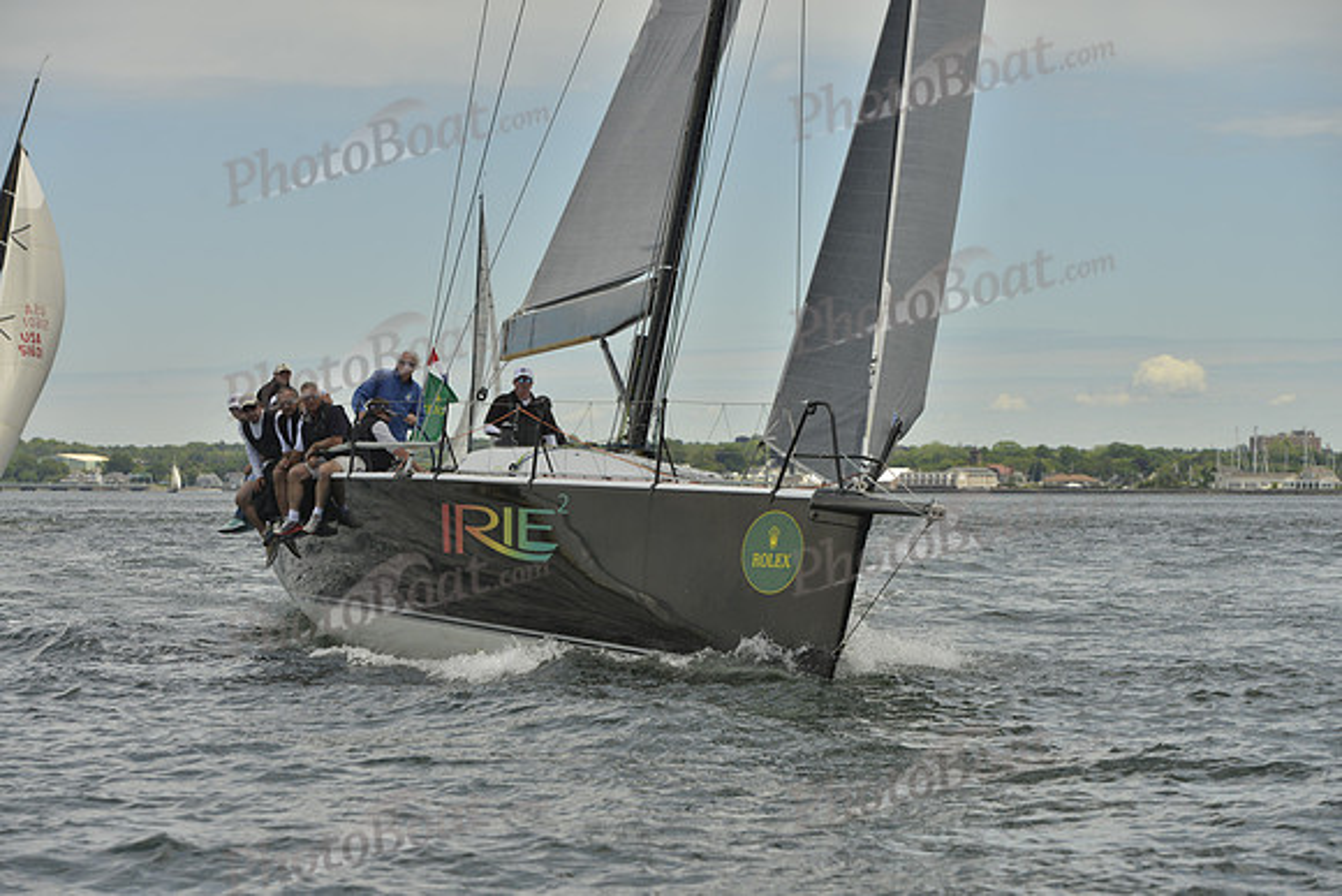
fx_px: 5033
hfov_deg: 15.2
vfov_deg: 10.2
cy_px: 448
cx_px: 671
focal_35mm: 135
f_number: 8
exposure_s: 1/1600
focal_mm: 135
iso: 280
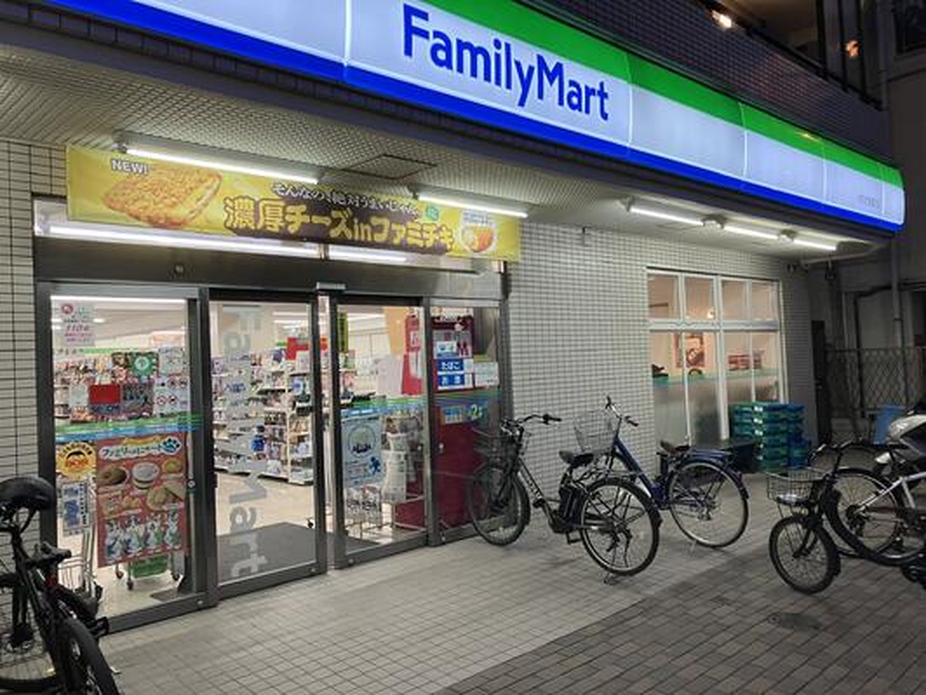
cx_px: 463
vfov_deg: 49.7
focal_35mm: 28
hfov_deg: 63.4
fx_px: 749
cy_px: 348
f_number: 1.8
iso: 100
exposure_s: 1/50
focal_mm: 3.99
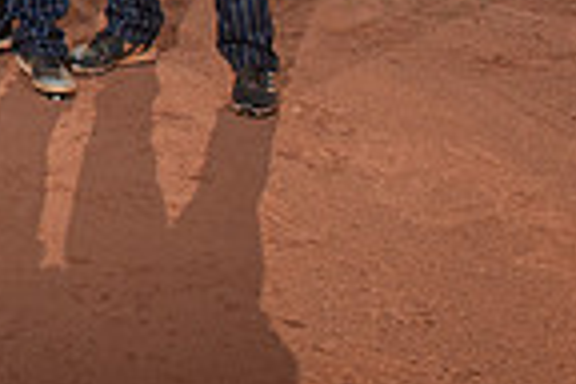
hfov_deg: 16.1
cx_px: -437
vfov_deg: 11.6
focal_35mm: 109
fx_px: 1744
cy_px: -314
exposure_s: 1/250
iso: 320
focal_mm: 26
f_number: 10
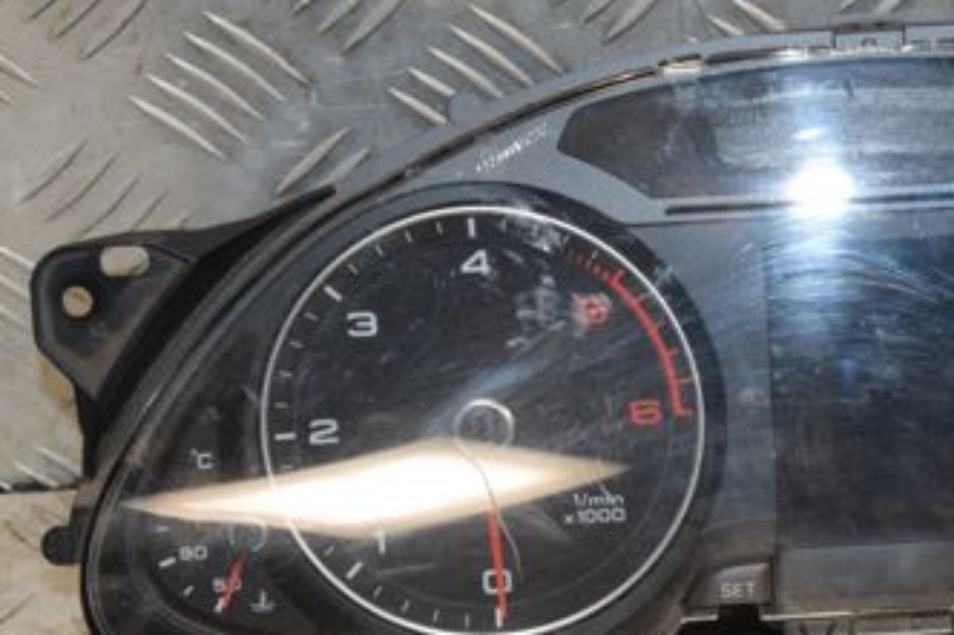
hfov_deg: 14.6
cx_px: 865
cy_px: 325
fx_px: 3682
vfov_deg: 9.9
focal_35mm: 139
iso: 1600
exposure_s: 1/200
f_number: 8
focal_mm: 48
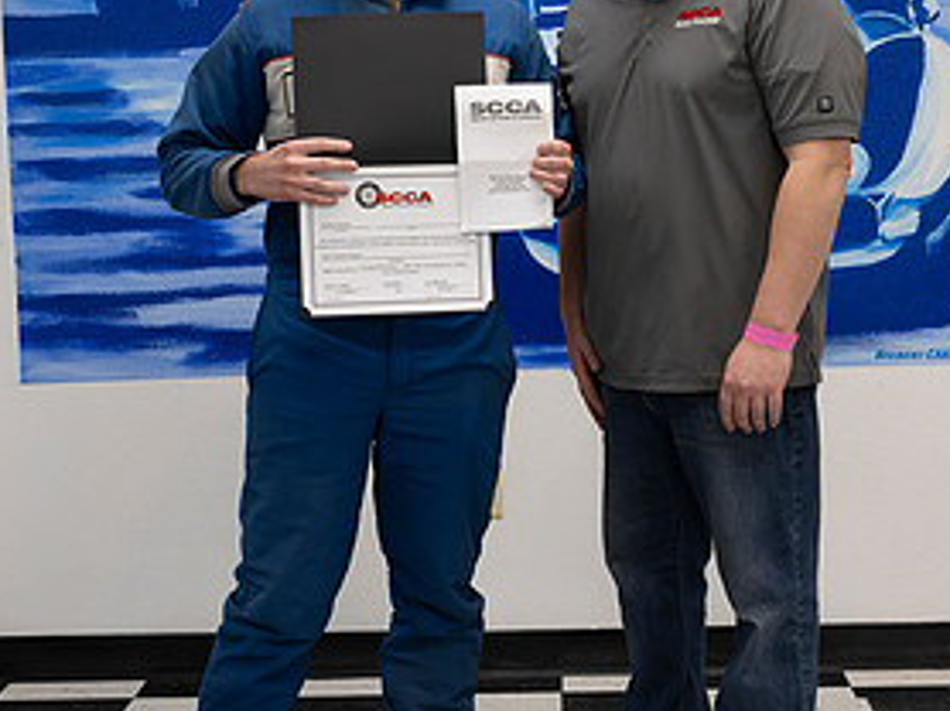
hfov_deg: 29.0
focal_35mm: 67
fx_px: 1837
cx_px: 499
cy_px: 304
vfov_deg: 21.9
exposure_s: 1/250
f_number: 7.1
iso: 5600
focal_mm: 43
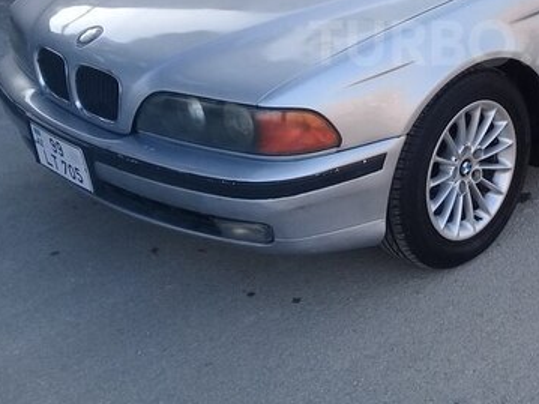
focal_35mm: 57
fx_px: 887
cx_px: 462
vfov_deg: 24.9
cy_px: 43
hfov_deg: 32.5
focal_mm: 3.3
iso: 50
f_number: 2.2
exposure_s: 1/150
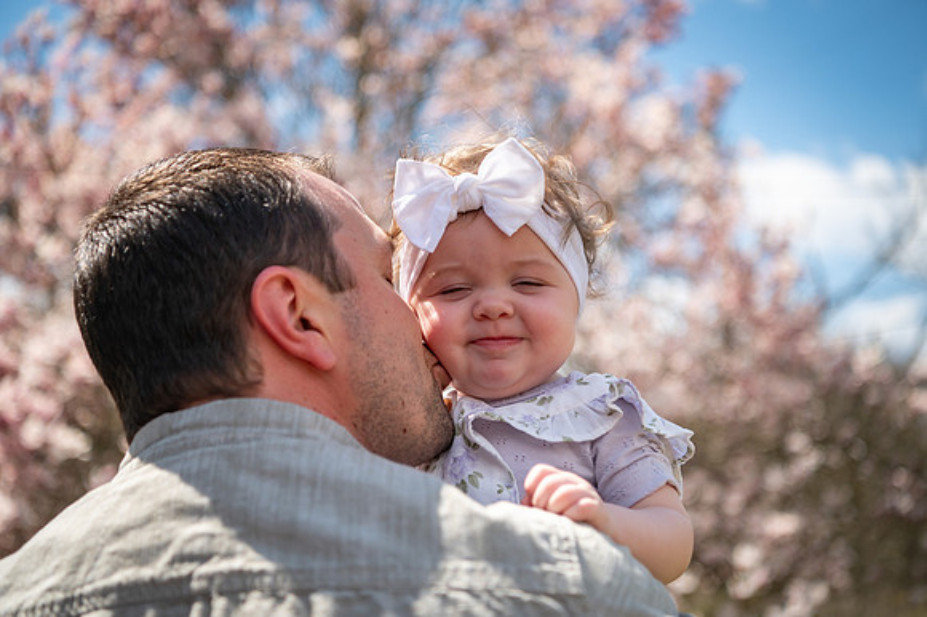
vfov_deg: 28.0
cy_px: 308
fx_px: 1235
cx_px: 464
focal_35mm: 48
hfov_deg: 41.1
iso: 400
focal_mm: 48
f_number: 2.8
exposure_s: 1/8000
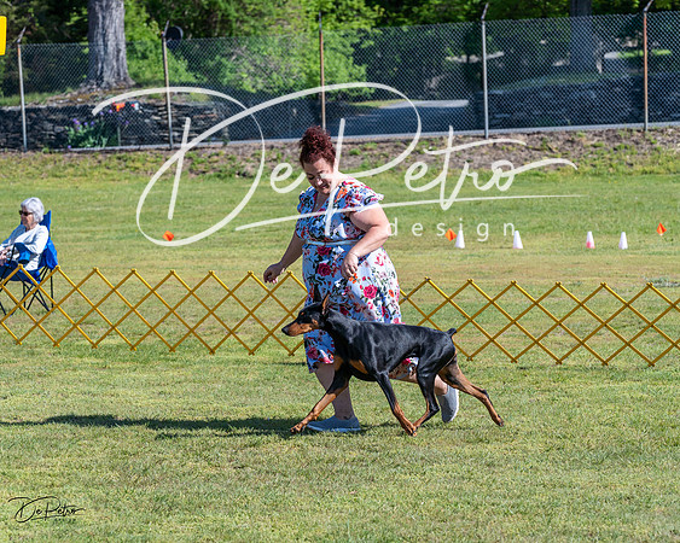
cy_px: 272
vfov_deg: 11.0
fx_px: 2832
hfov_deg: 13.7
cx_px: 340
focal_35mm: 141
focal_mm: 125
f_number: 6.3
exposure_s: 1/1250
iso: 320
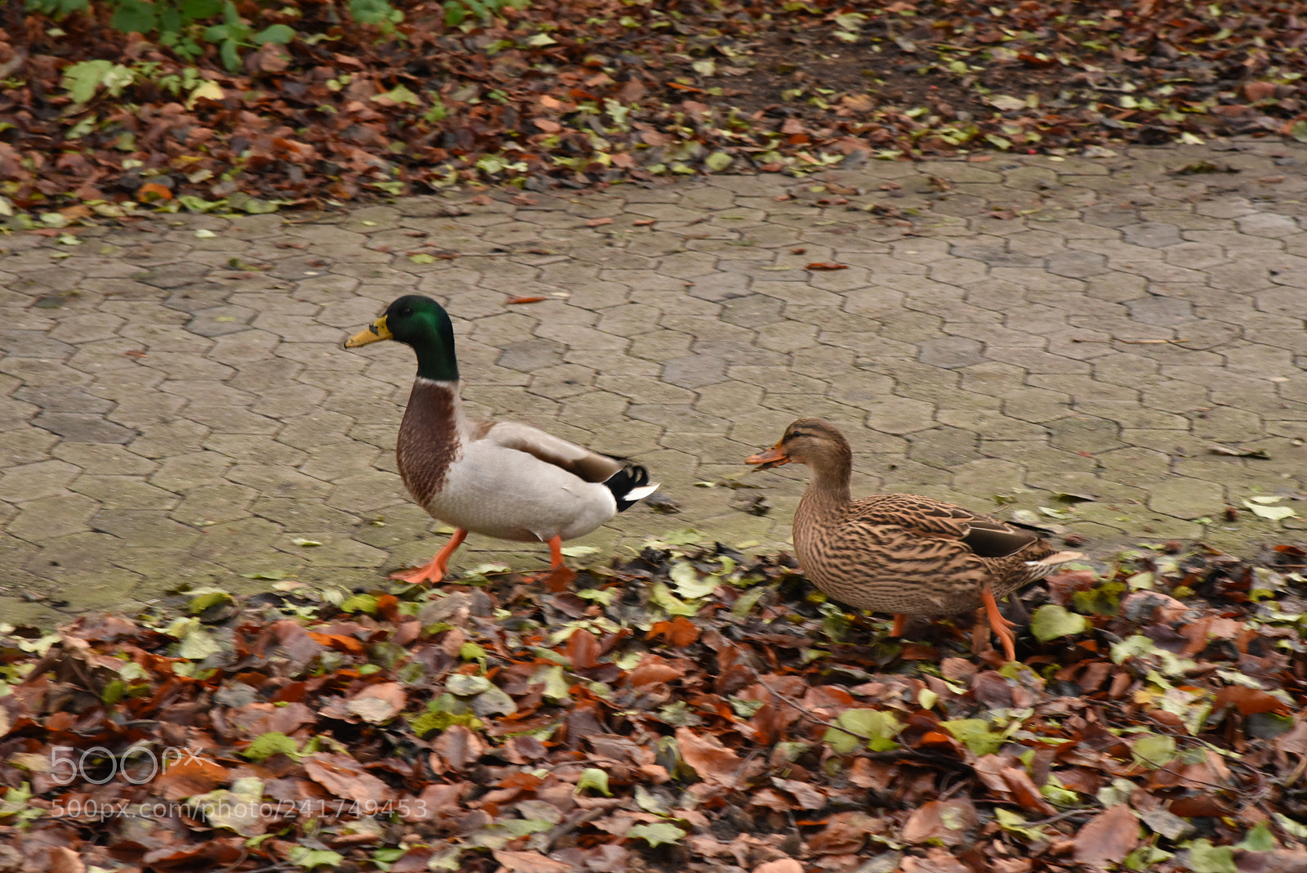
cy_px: 436
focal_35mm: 120
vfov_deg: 11.4
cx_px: 654
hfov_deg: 17.1
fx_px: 4358
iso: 2500
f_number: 13
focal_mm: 120
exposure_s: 1/50
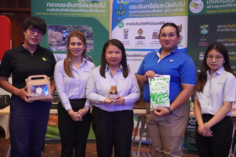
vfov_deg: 30.9
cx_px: 118
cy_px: 78
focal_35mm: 44
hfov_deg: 45.0
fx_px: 285
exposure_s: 1/160
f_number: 4.5
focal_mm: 29
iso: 5000
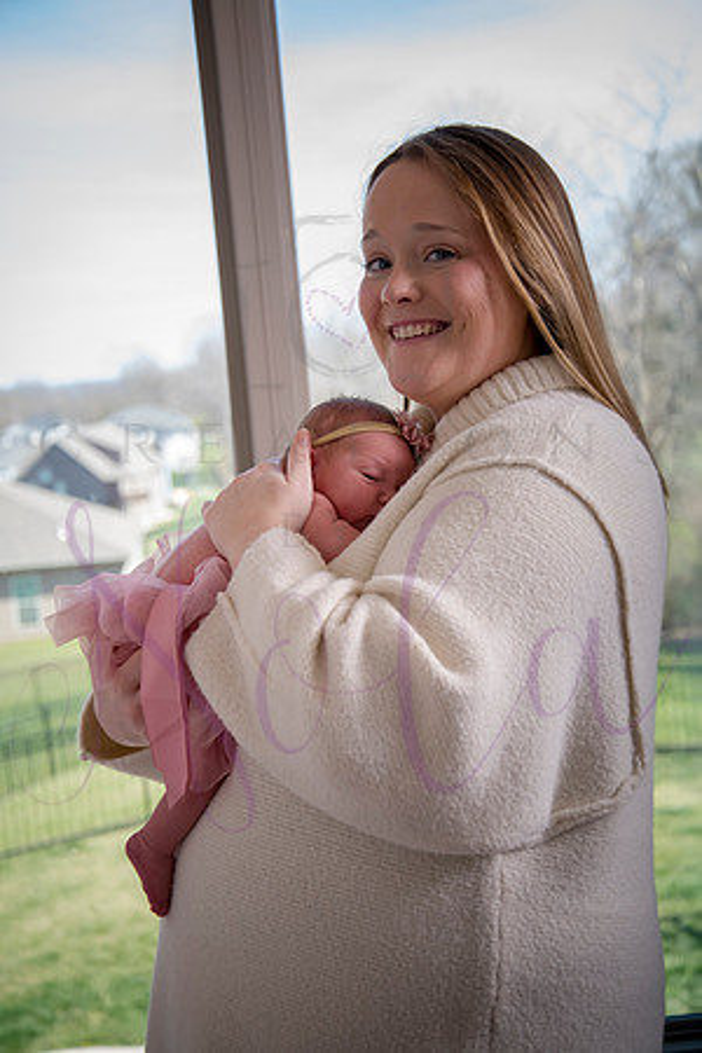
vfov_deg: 32.4
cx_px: 351
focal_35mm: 62
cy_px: 526
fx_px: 1813
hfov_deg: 21.9
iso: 500
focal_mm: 62
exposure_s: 1/250
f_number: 5.6
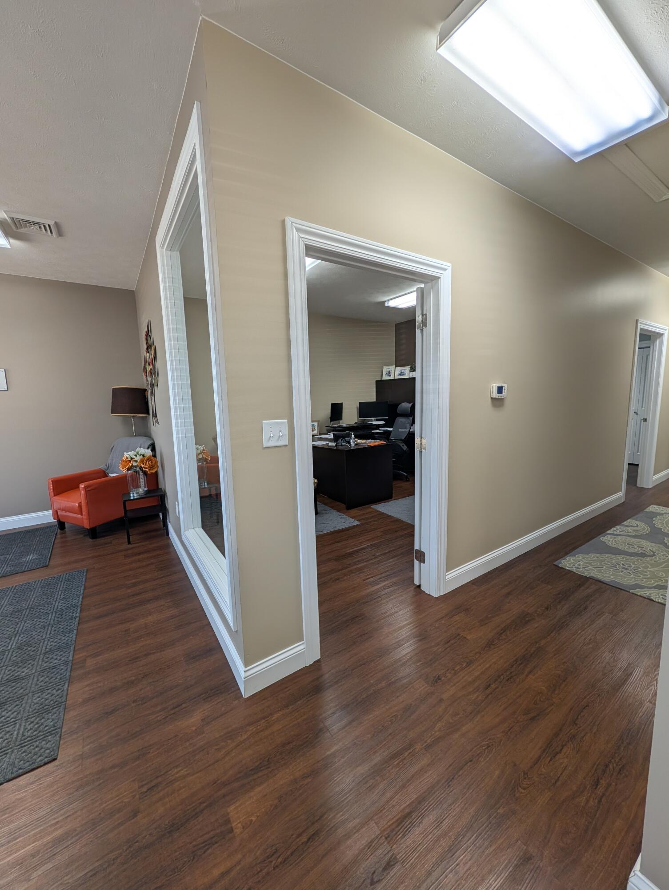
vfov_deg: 110.5
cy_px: 445
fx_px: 309
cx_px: 334
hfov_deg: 94.6
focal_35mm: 12
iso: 40
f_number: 1.7
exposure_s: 1/164
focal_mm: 2.02
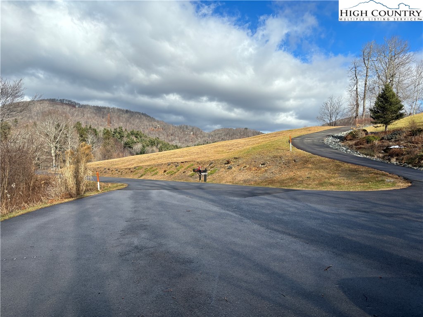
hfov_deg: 67.3
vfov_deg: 53.1
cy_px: 158
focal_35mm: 26
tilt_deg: -2.0
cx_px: 212
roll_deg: -1.0
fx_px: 318
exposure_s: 1/3534
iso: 50
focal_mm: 5.96
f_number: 1.6
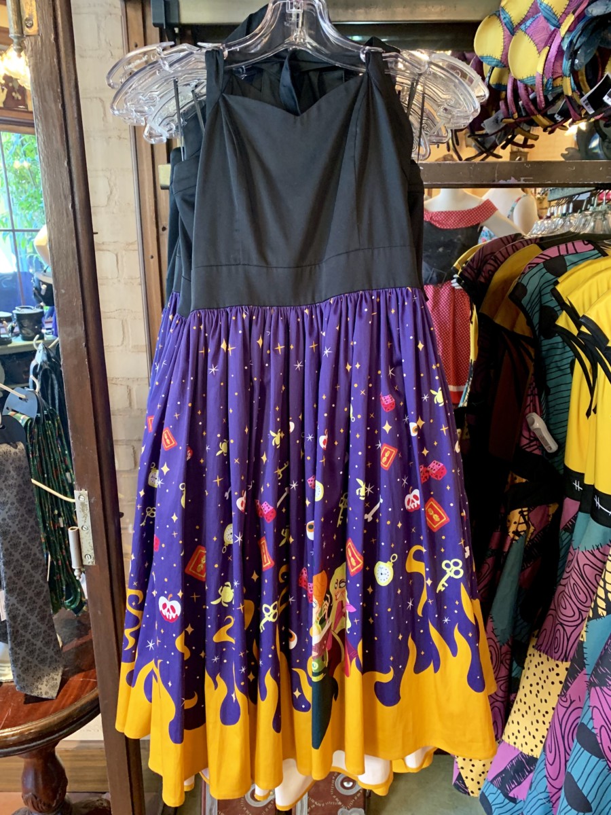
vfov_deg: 67.3
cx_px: 306
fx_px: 612
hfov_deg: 53.1
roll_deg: -0.2
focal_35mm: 26
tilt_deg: -15.3
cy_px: 408
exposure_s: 1/40
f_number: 1.8
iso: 400
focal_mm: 4.25
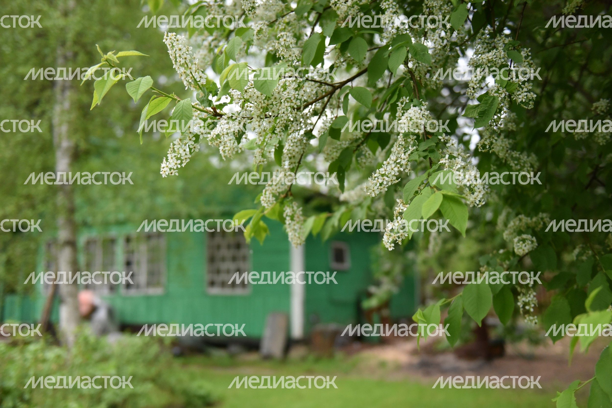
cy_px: 204
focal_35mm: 35
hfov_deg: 54.4
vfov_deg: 37.9
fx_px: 595
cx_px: 306
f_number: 2.8
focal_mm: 35
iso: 2000
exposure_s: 1/8000
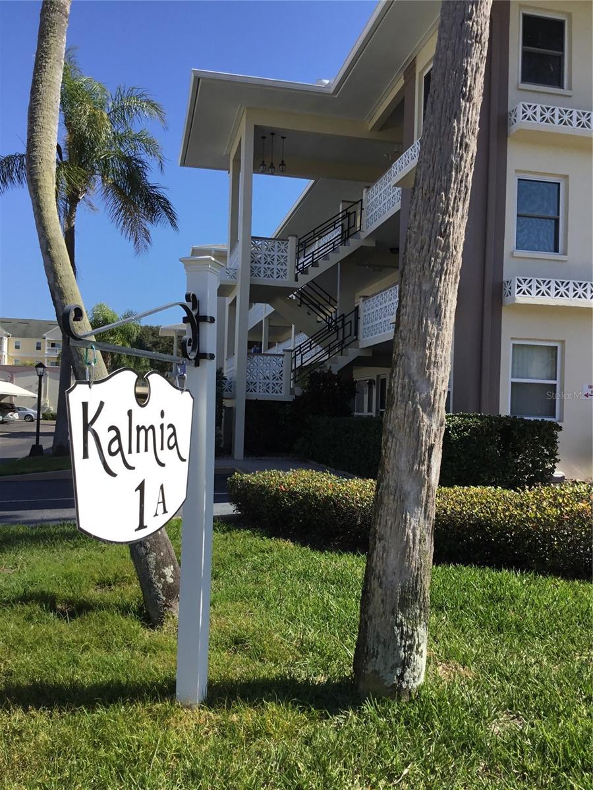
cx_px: 296
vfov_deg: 58.4
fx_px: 708
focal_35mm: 31
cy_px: 395
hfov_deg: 45.4
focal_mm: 3.3
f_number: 2.4
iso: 25
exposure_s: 1/1058
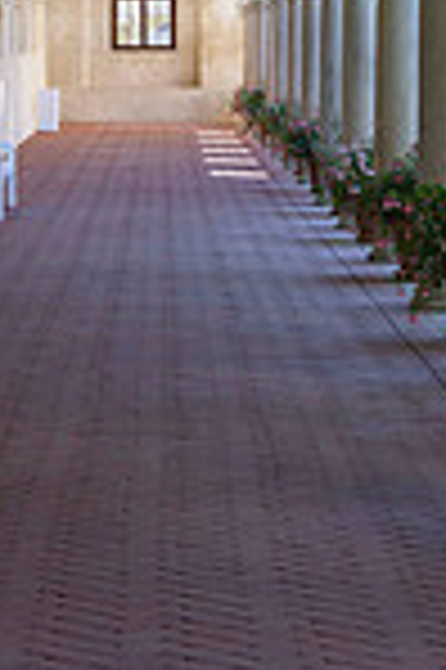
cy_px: 13
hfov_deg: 9.0
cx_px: 95
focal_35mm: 151
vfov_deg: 13.4
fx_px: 2812
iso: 360
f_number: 7.1
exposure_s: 1/100
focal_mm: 50
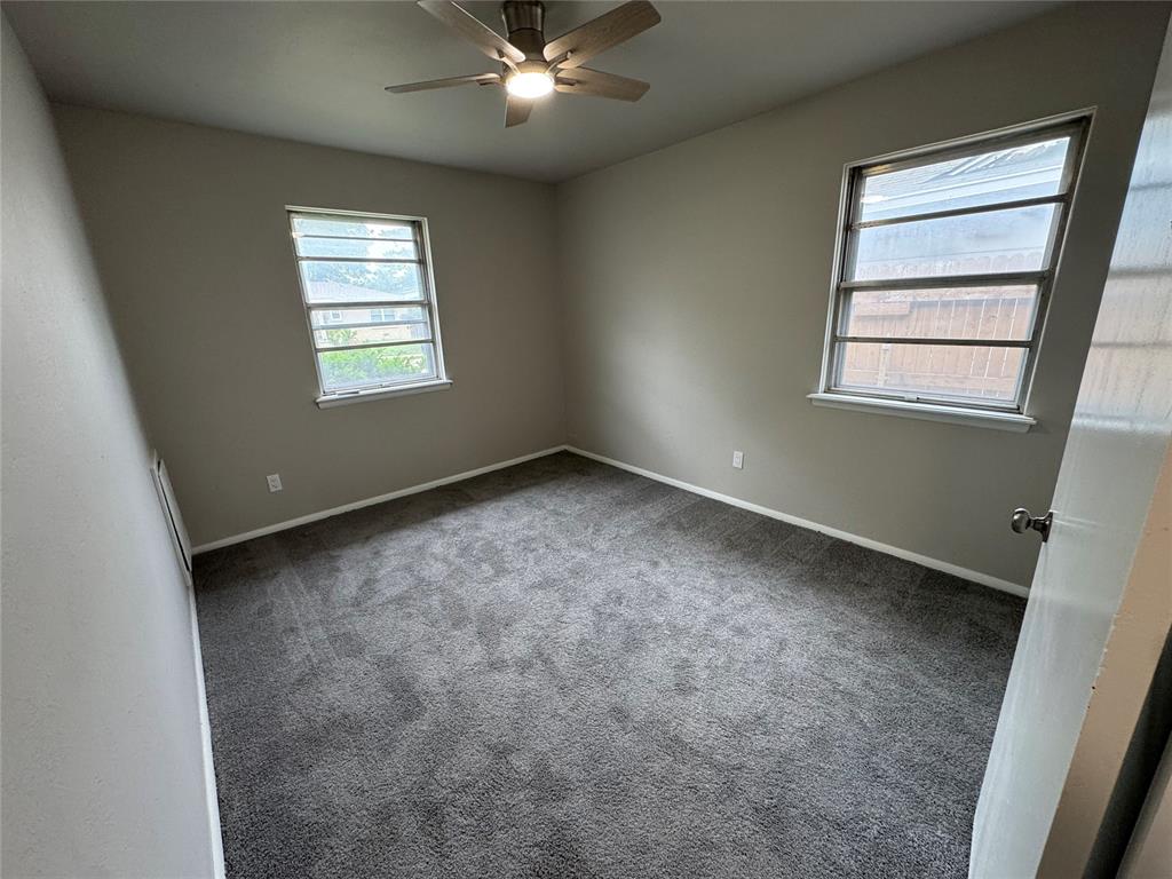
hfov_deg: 102.1
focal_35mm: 14
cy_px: 440
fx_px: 474
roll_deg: +1.7
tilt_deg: -16.2
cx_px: 586
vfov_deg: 85.7
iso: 160
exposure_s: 1/60
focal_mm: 2.22
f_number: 2.2
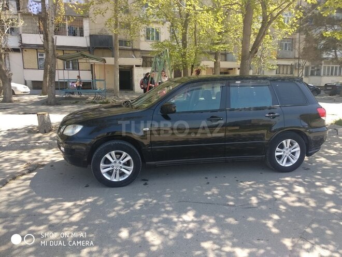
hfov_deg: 67.3
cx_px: 171
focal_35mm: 26
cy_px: 128
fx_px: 257
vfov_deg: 53.1
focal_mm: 3.81
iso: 125
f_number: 2.2
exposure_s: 1/214
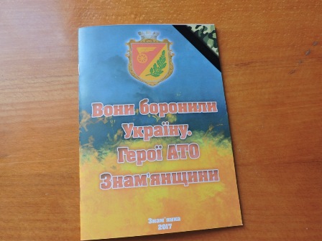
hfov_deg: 55.4
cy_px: 120
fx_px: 307
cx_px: 161
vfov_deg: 42.9
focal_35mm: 33
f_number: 3.2
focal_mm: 5.9
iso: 100
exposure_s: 1/50
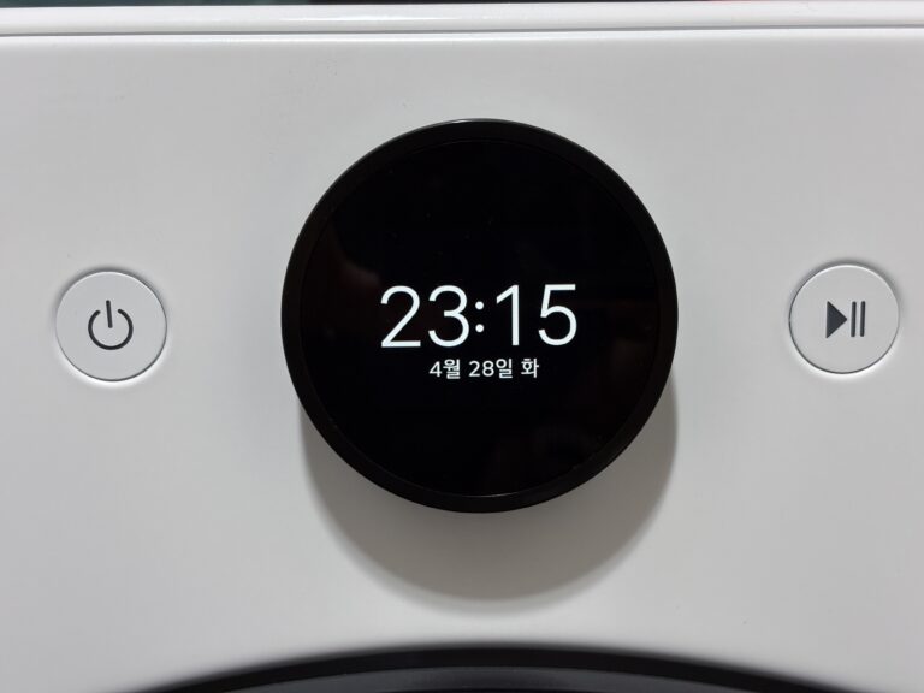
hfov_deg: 36.8
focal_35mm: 52
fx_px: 1388
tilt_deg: -8.5
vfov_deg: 28.0
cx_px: 462
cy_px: 346
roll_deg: +0.4
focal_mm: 5.96
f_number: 1.6
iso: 100
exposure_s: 1/40
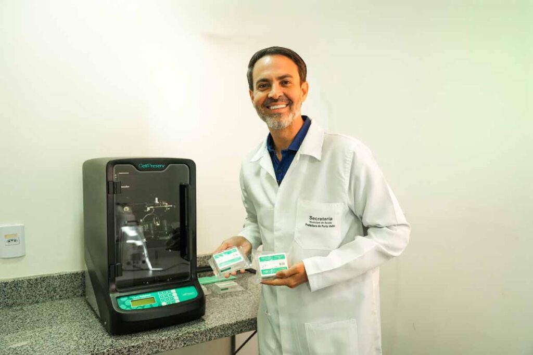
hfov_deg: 63.7
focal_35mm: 29
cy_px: 178
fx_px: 429
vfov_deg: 45.0
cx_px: 266
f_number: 4
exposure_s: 1/1000
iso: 6400
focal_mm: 29
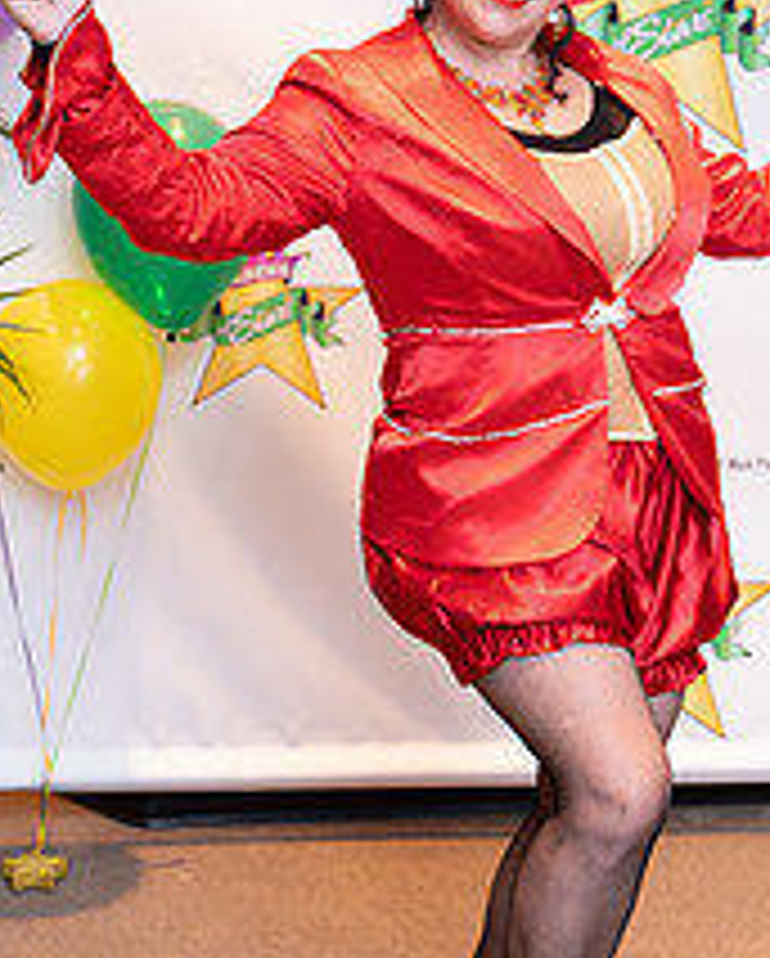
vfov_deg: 20.6
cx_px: 486
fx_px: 2644
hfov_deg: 16.5
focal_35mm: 93
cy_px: 423
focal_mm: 47
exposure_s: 1/40
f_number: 4.5
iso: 1250
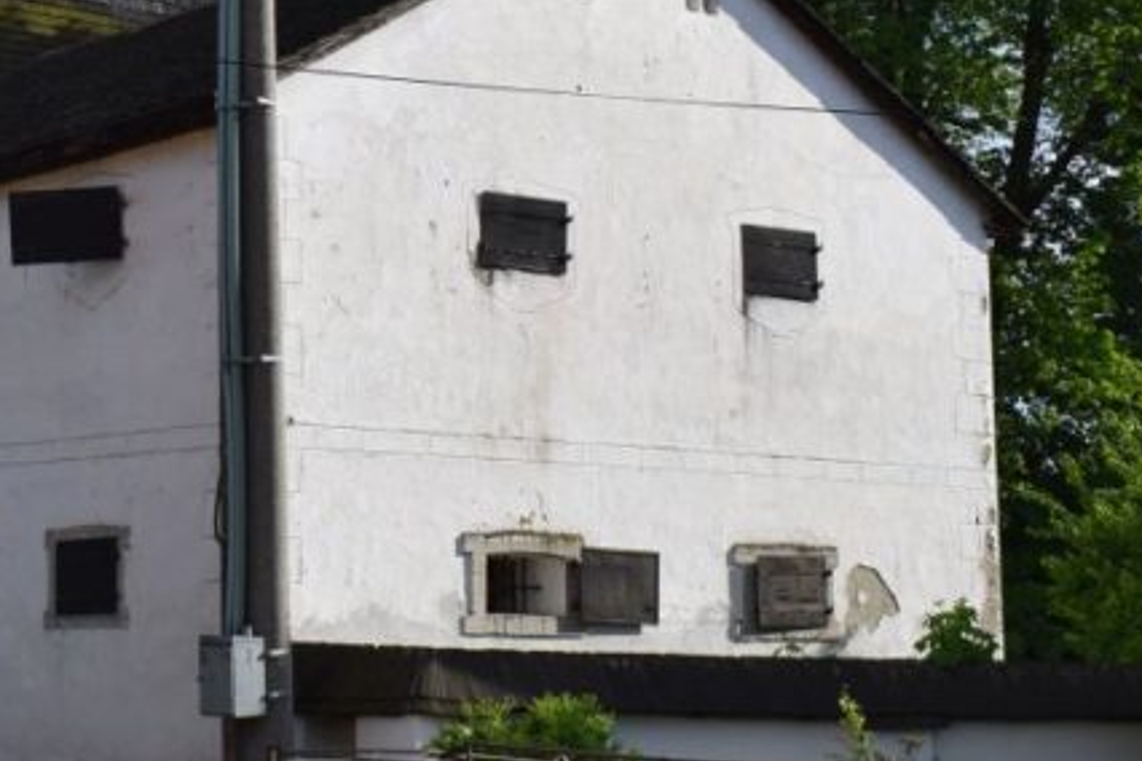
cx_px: 64
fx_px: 2861
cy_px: 48
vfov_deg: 15.0
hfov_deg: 21.9
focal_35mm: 90
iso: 200
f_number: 9
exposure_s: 1/320
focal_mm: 25
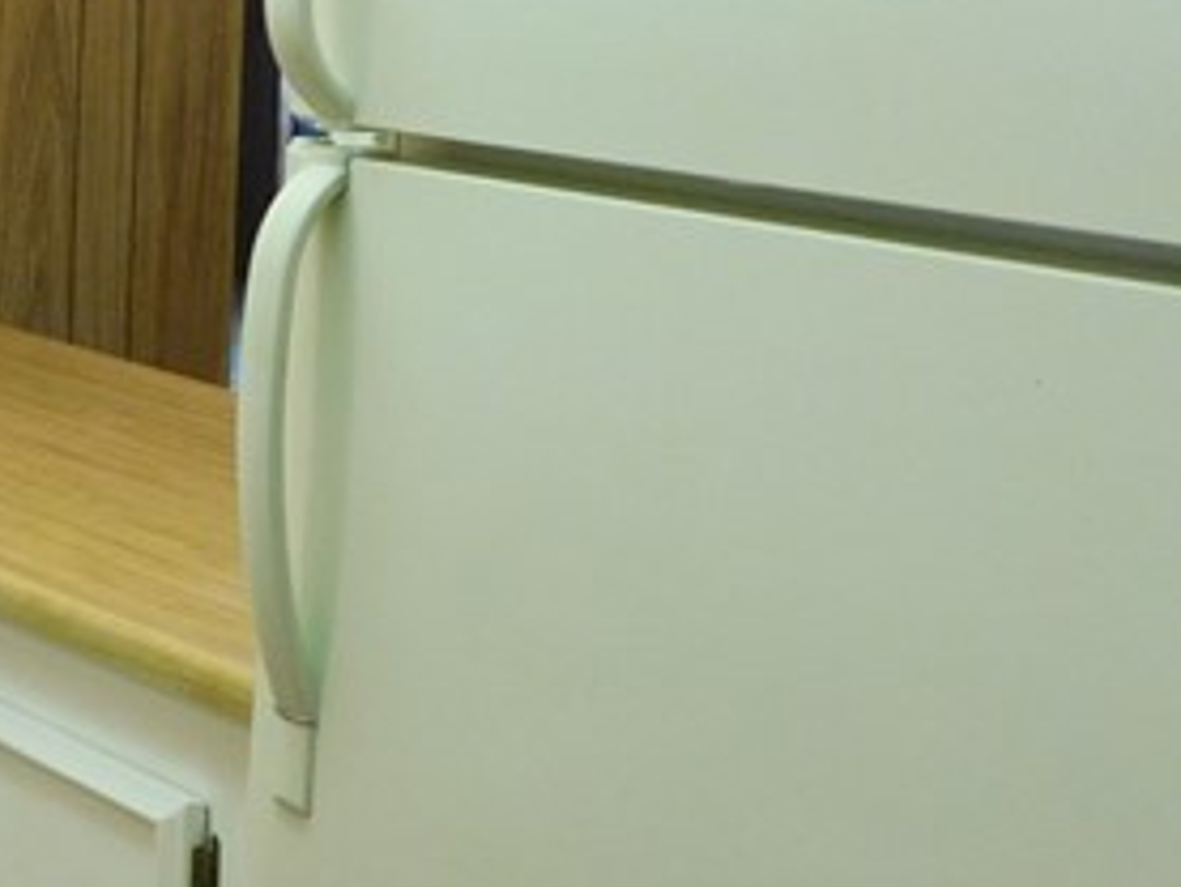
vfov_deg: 17.2
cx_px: -499
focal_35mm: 85
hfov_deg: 20.3
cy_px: 141
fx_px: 2901
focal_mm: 4
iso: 180
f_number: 3
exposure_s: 1/30
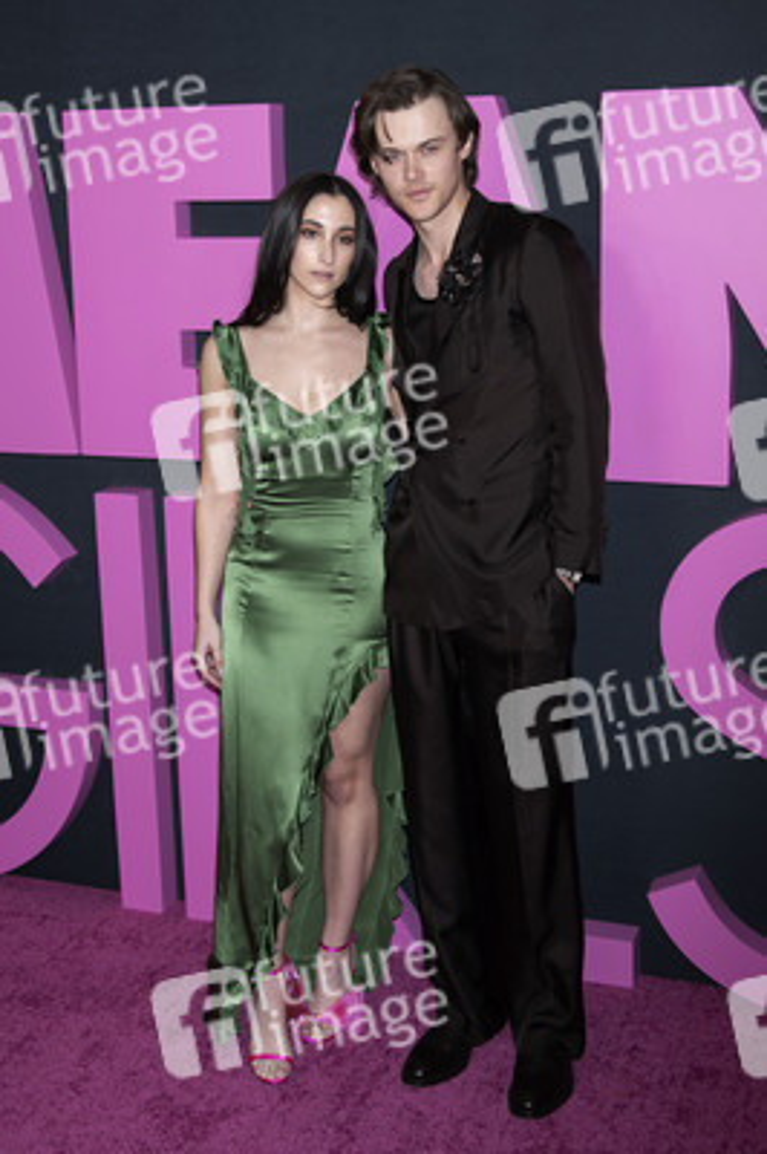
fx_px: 1120
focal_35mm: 35
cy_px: 577
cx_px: 384
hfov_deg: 37.8
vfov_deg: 54.5
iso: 400
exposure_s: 1/200
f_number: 5.6
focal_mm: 35
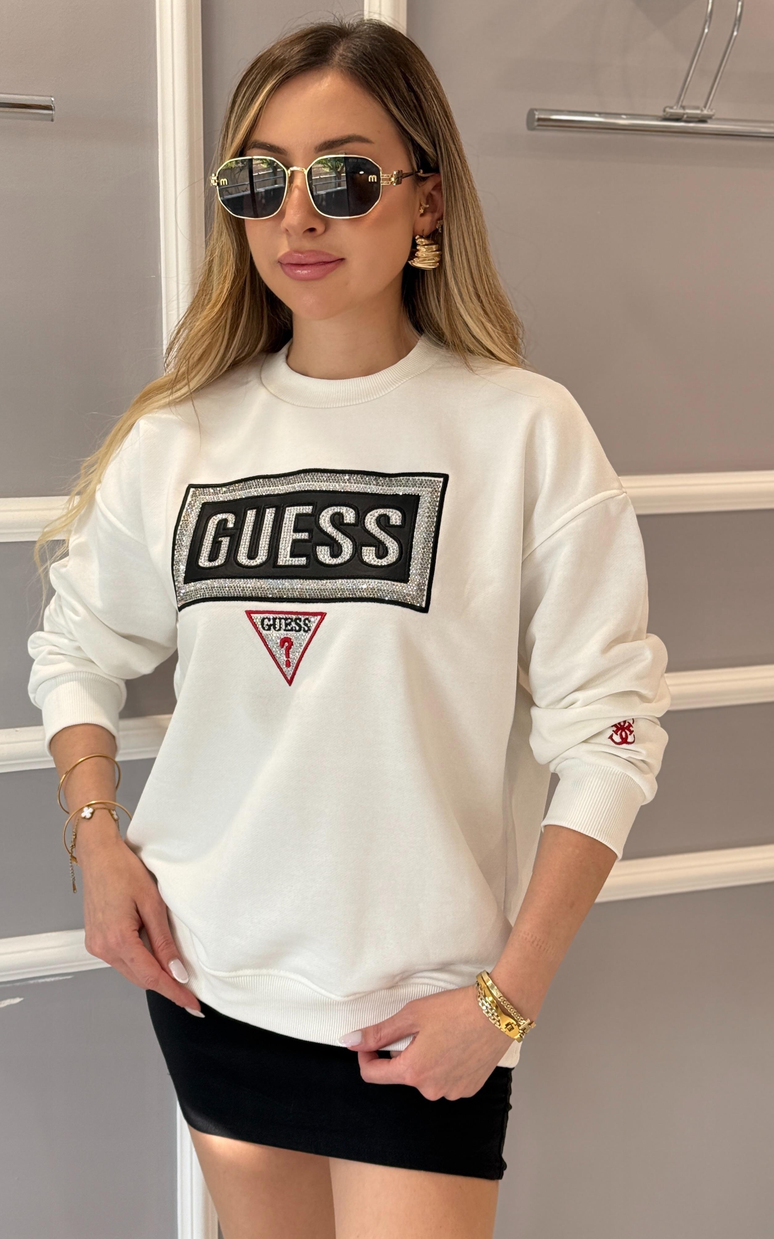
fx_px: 1721
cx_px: 338
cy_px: 620
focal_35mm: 51
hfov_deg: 25.3
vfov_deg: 39.6
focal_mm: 6.76
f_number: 1.78
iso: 100
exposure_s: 1/77
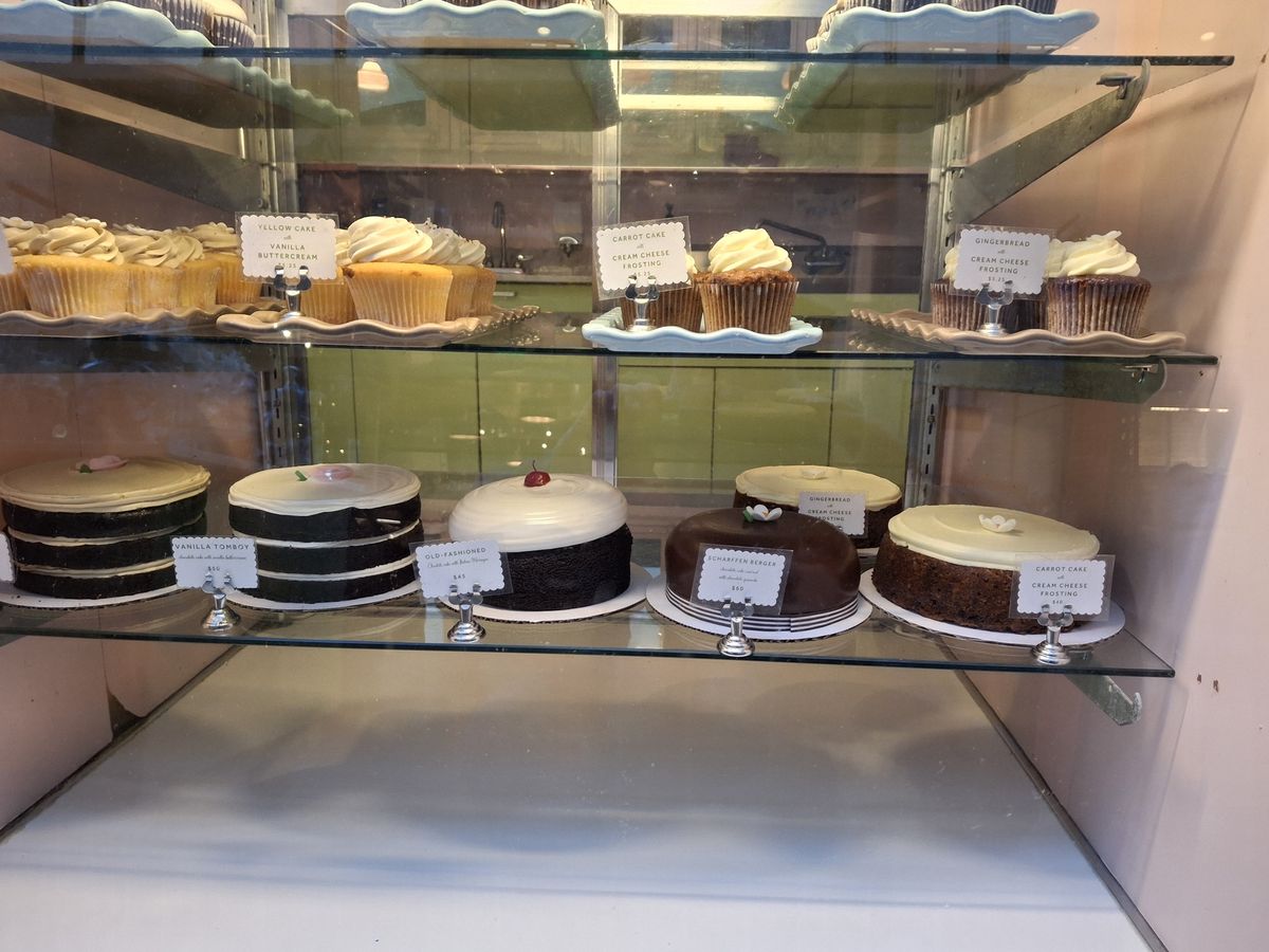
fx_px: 916
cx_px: 634
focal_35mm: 25
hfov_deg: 69.4
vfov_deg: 54.9
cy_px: 476
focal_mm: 4.69
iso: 160
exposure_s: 1/60
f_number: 1.8
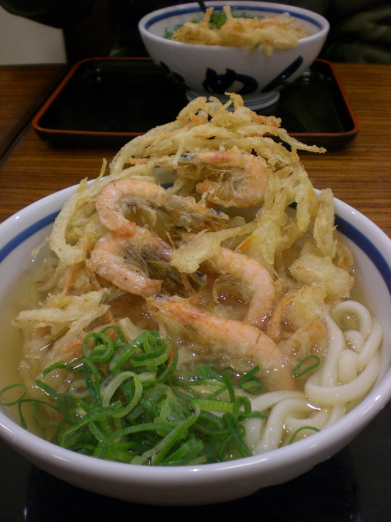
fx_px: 572
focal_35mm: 38
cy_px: 261
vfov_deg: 49.0
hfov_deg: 37.7
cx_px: 196
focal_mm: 6.3
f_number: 3.1
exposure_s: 1/125
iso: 200
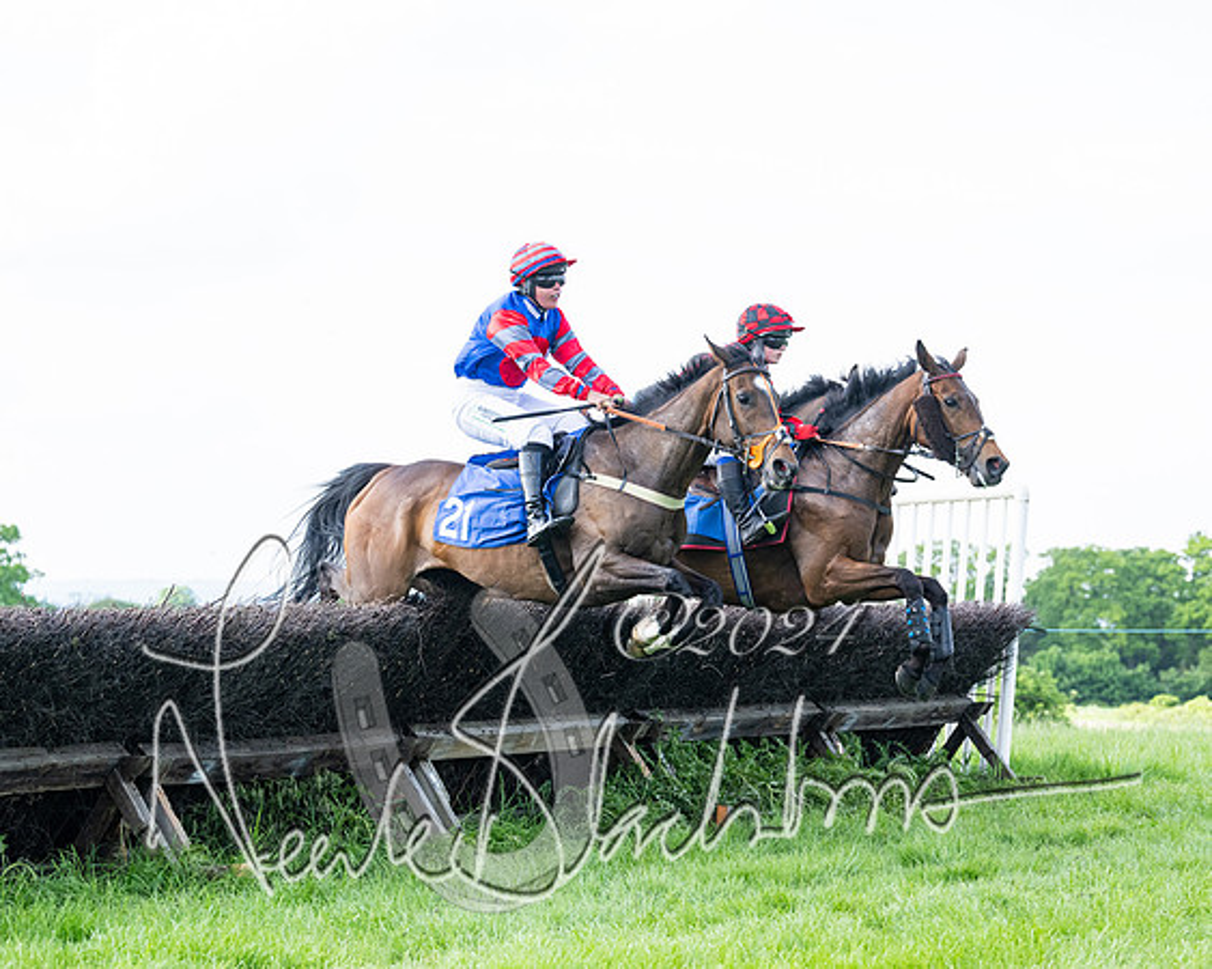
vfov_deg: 17.9
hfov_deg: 22.3
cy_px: 484
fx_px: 3071
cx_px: 606
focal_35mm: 86
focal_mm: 76
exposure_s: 1/2500
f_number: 4
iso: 1000
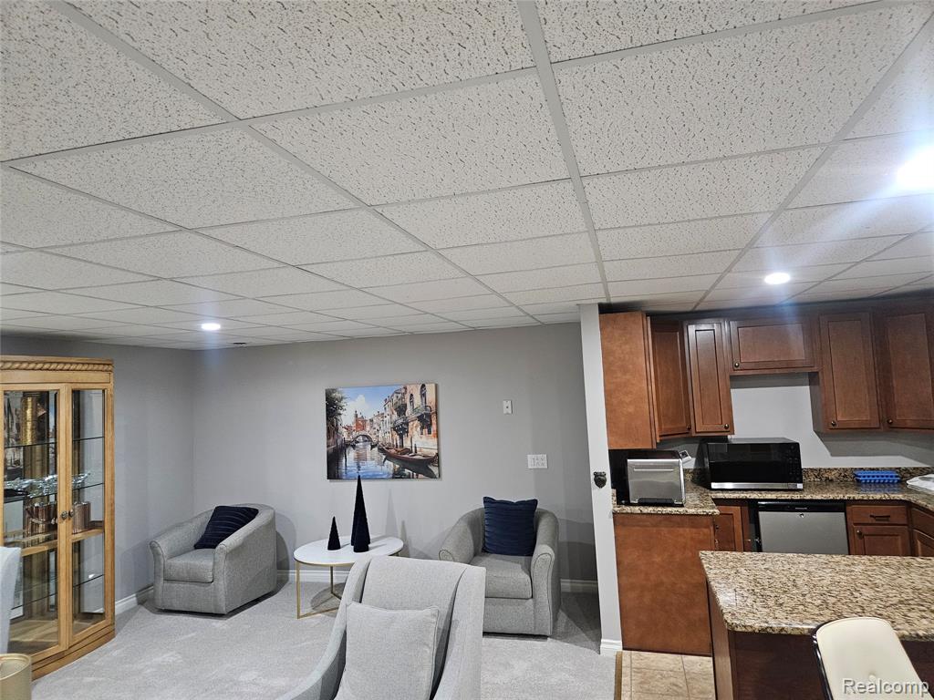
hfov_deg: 73.9
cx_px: 467
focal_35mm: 23
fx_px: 621
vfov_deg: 58.9
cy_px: 350
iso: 800
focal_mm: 5.4
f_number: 1.8
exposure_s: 1/60
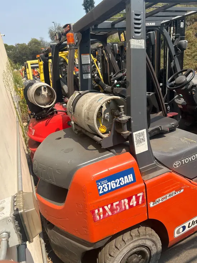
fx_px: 197
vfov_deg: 67.3
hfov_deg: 53.1
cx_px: 98
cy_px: 132
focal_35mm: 26
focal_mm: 5.7
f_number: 1.5
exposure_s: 1/2252
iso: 50
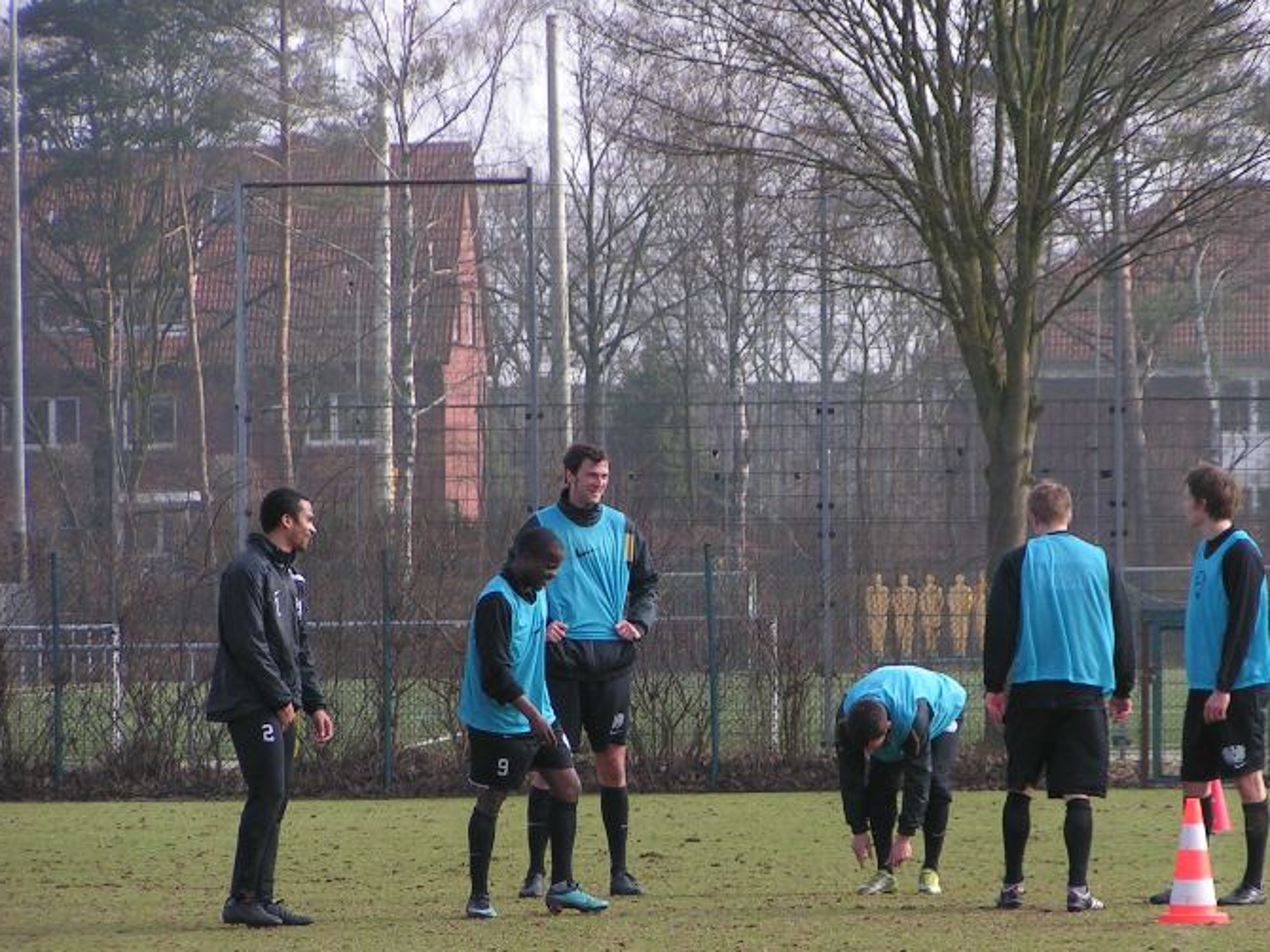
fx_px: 9022
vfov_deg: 6.0
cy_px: 552
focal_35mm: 246
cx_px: 749
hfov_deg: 8.1
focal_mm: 31.5
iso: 50
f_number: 3.5
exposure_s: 1/400
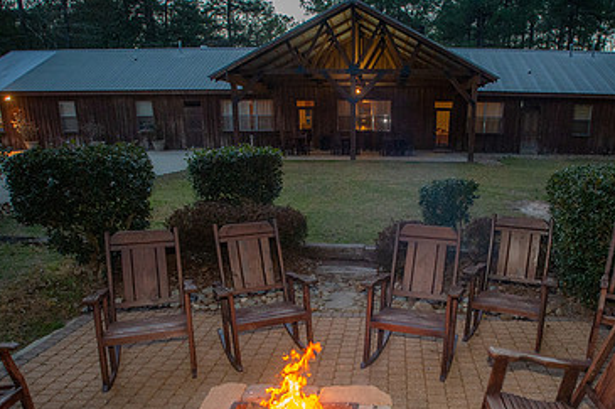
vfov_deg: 47.2
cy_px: 269
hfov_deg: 66.8
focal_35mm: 27
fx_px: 461
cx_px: 369
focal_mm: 17
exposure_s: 1/200
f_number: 4.5
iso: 4000
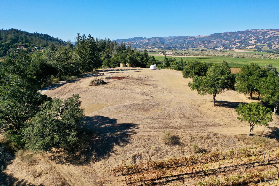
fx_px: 217
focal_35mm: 28
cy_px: 93
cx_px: 140
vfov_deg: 46.4
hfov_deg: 65.5
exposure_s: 1/1600
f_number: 2.8
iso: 100
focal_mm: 10.26
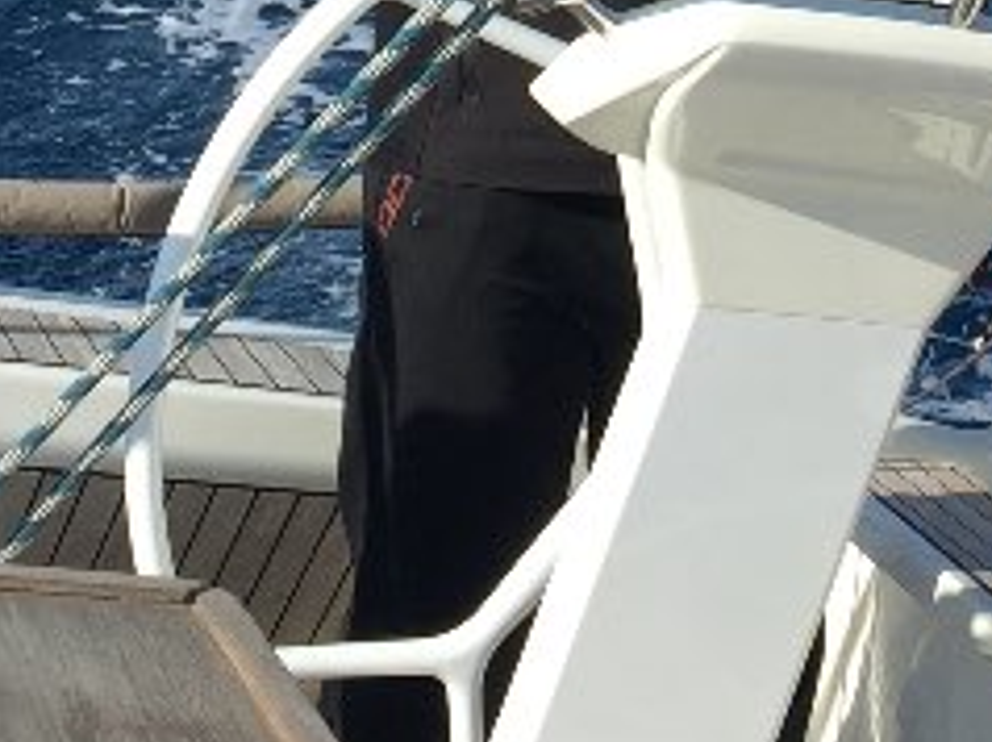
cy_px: -304
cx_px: 588
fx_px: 3579
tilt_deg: -9.4
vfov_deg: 11.4
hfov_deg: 15.8
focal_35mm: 125
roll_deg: +3.4
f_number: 2.2
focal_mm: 4.15
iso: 32
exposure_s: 1/1647
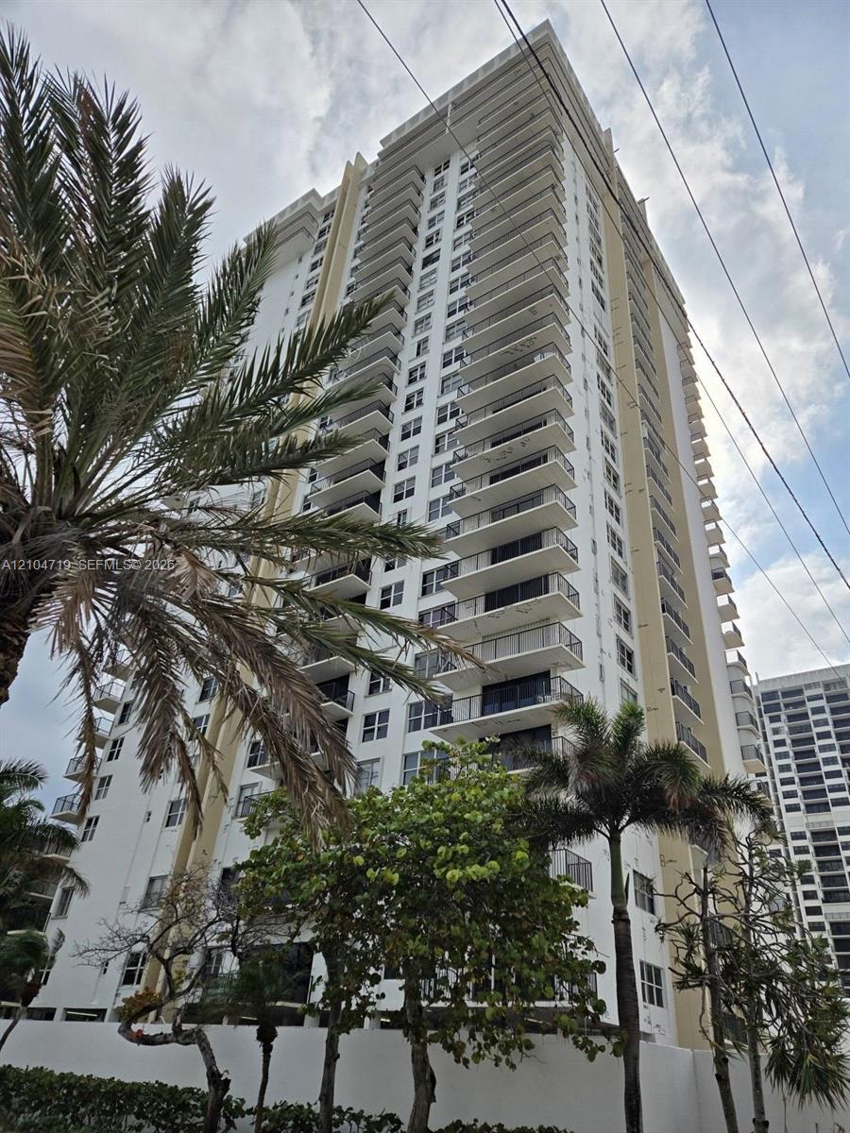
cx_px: 425
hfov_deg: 58.9
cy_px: 566
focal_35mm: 23
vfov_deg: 73.9
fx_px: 753
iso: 25
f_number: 1.8
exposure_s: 1/6032
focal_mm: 5.4
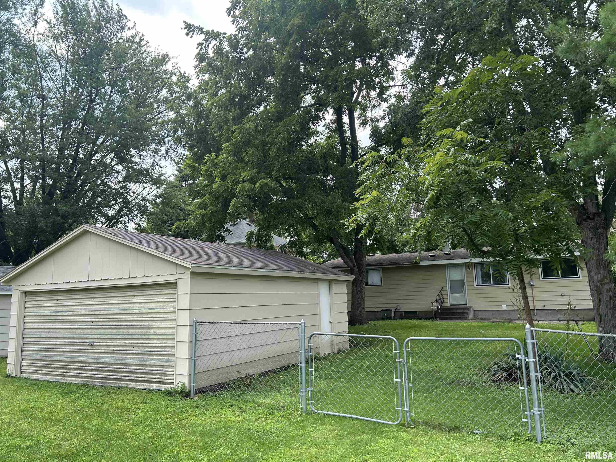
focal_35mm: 26
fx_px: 463
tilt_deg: +7.6
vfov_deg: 53.1
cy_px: 231
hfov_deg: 67.3
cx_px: 308
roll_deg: +0.8
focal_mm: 5.7
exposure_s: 1/1100
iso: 50
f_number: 1.5
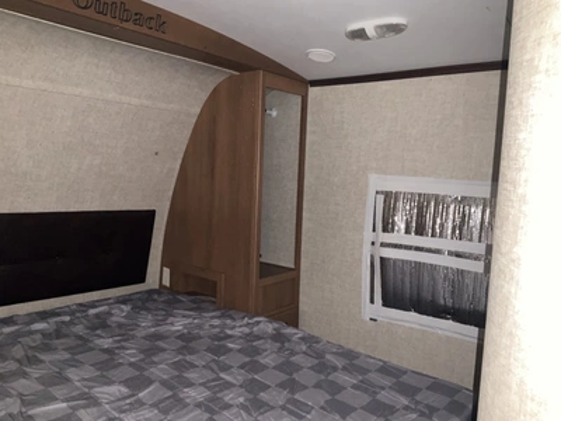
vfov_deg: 48.2
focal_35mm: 29
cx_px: 280
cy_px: 210
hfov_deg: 61.7
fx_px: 470
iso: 125
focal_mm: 3
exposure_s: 1/20
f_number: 1.8
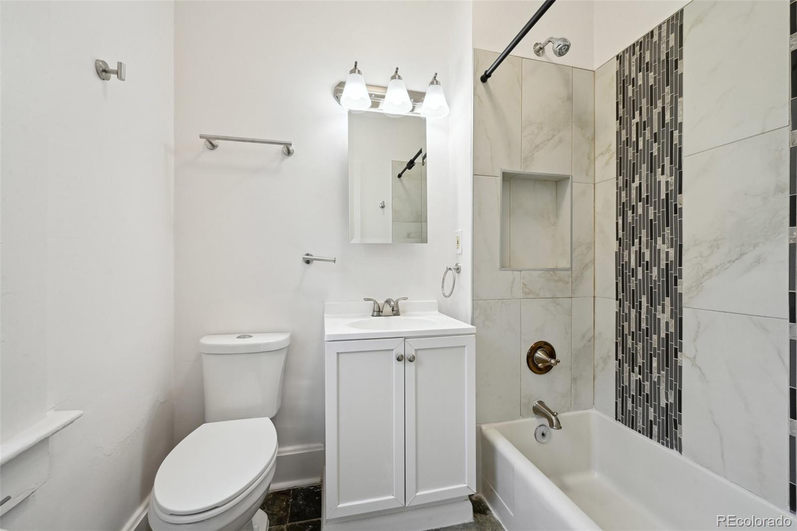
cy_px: 266
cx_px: 398
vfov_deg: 81.2
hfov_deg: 104.3
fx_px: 310
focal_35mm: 14
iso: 400
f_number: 11
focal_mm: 14
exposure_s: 1/30
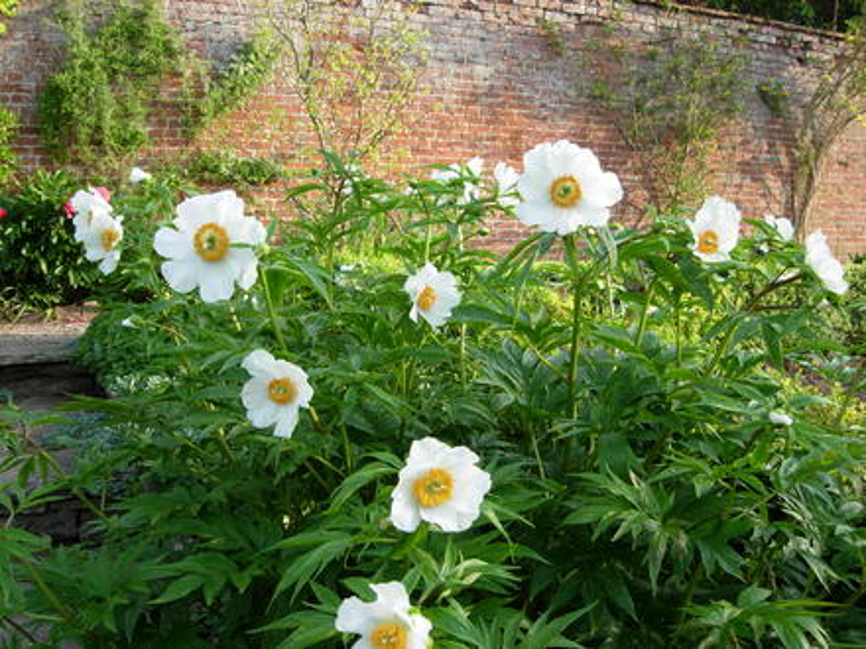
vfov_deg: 39.7
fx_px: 901
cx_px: 433
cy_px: 324
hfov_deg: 51.4
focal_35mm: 36
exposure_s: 1/114
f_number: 3.8
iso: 50
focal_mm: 7.5
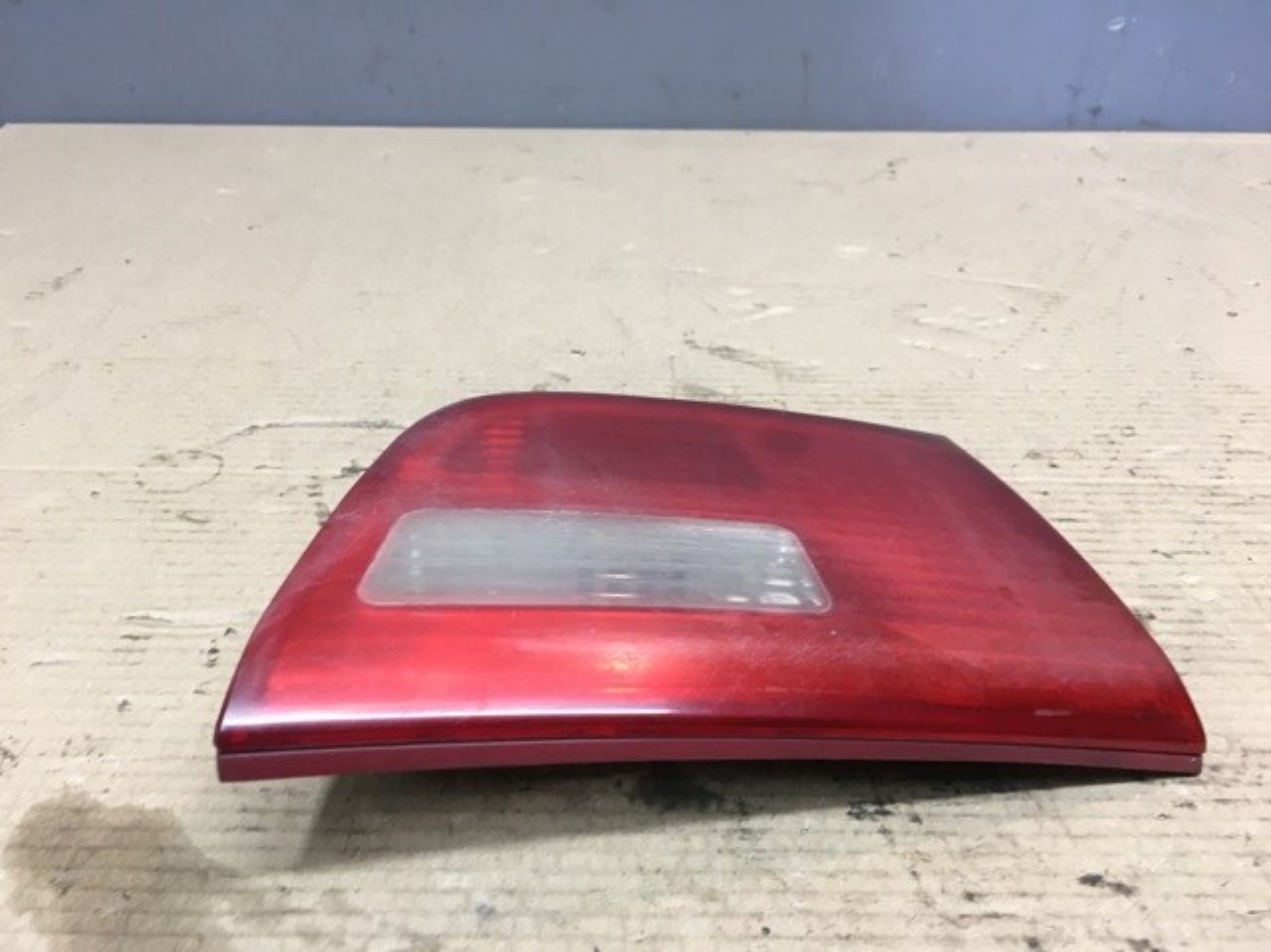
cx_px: 636
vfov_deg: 48.2
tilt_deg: -33.0
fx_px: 1064
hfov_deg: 61.7
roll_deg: -0.3
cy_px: 476
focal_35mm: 29
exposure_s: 1/33
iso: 80
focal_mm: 4.15
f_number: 2.2
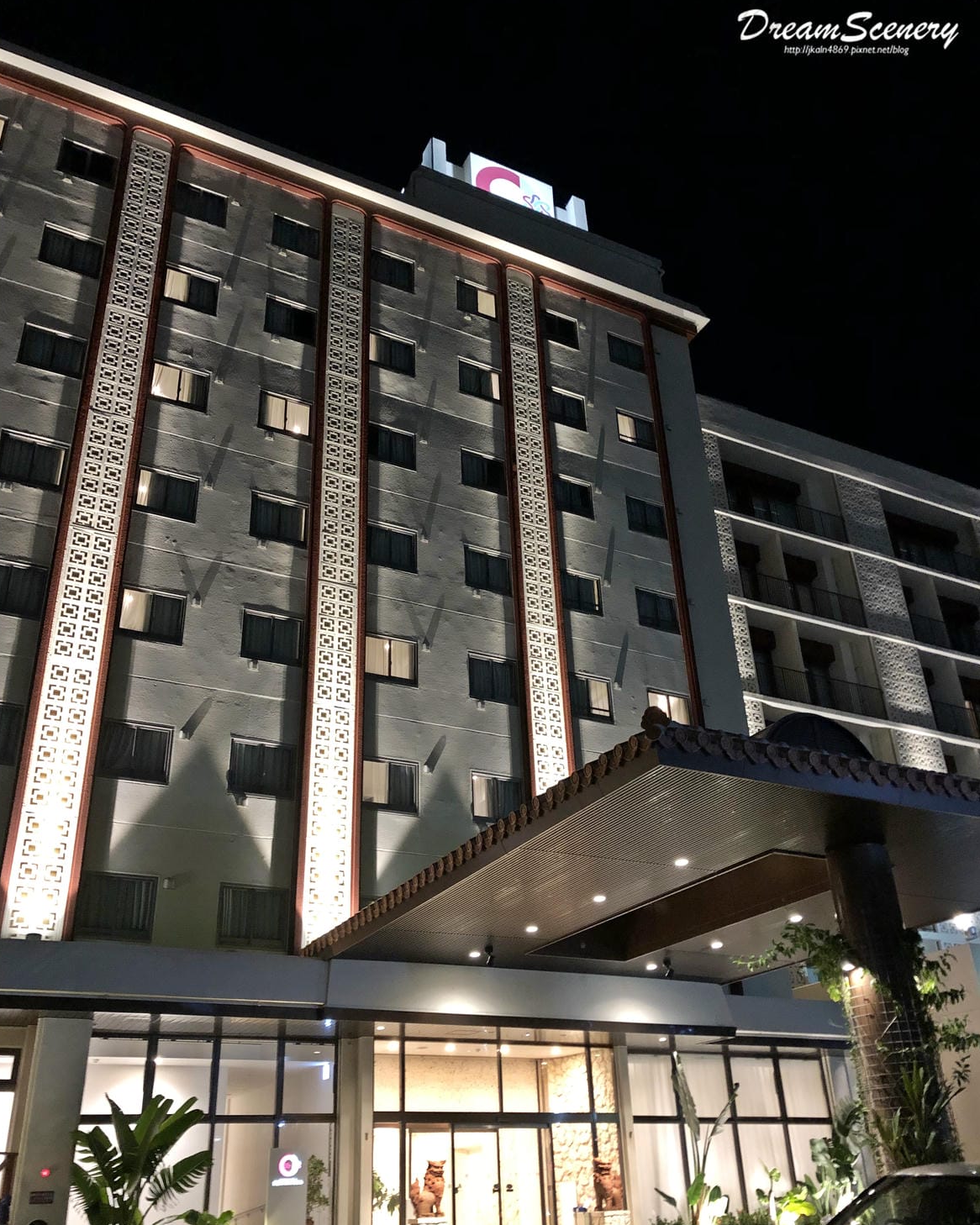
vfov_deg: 58.8
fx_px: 1088
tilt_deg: +27.9
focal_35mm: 30
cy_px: 635
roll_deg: +0.7
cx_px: 479
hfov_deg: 48.5
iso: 100
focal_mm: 3.99
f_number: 1.8
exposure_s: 1/9
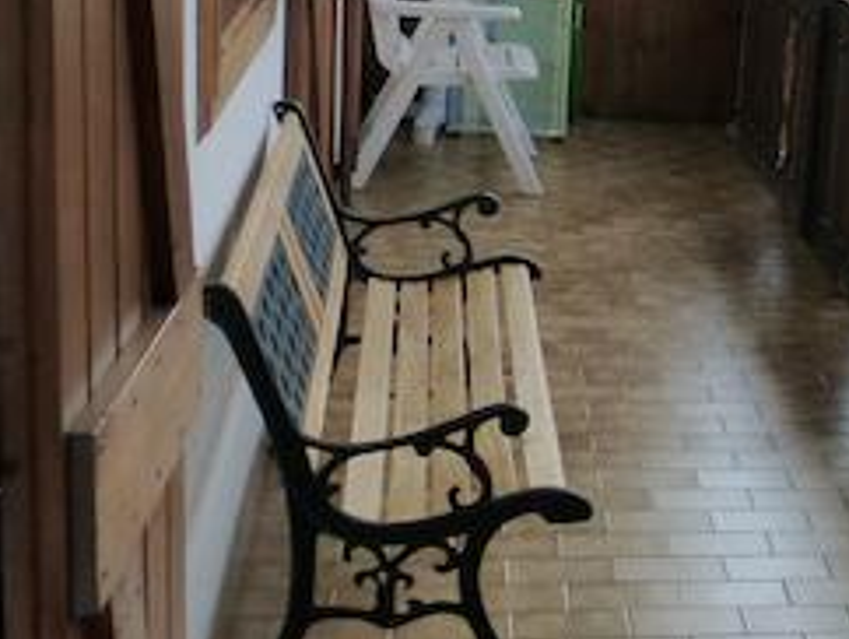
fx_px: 1620
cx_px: 895
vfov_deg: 21.9
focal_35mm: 66
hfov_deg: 27.3
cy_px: 95
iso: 200
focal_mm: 4.3
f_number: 3.3
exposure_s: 1/500
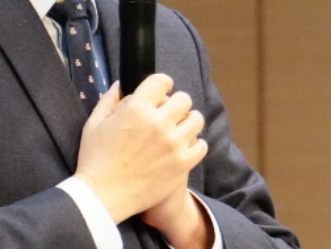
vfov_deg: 2.1
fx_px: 6894
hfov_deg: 2.7
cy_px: 249
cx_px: 444
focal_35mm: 721
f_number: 4
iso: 6400
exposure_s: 1/160
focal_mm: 105
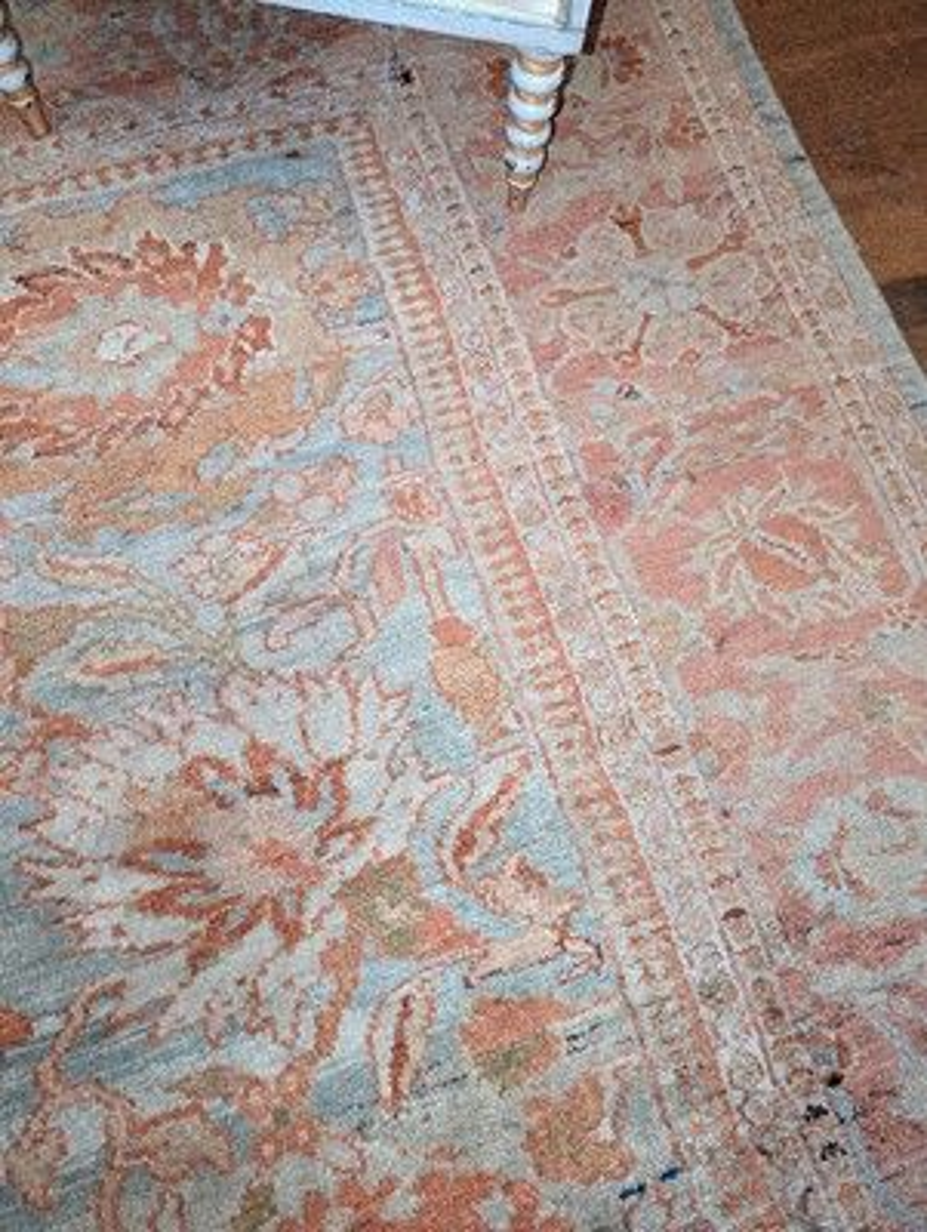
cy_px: 616
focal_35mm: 24
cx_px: 464
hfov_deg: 56.9
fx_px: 855
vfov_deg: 71.5
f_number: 1.85
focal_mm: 6.81
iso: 2393
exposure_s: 1/50.7
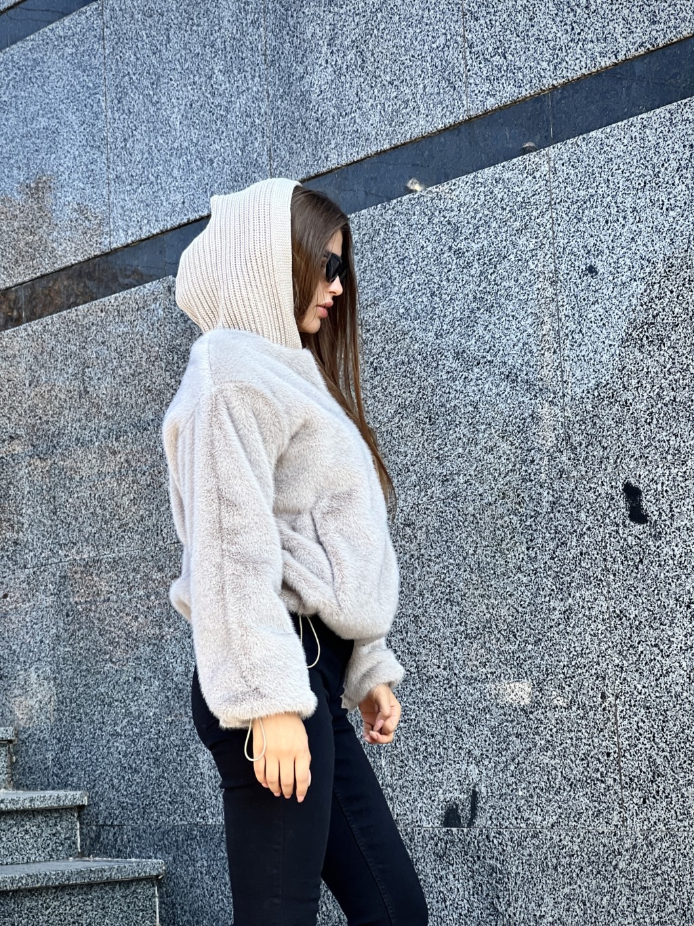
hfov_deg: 19.1
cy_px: 463
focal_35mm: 77
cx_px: 347
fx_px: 2058
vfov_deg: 25.3
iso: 32
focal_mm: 9
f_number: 2.8
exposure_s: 1/121
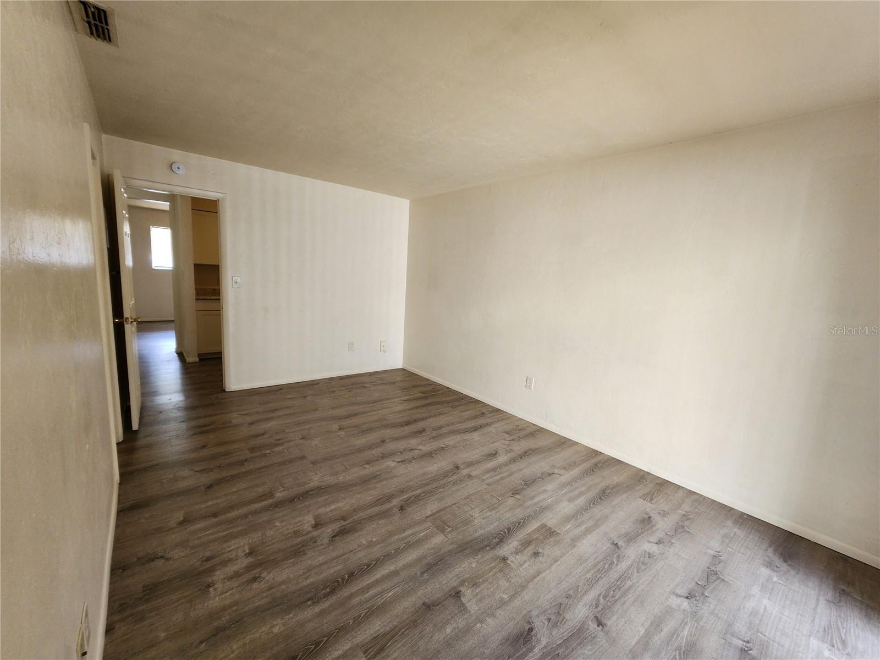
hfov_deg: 106.2
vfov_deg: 89.9
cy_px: 330
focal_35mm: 13
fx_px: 330
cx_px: 440
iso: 160
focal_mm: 2.2
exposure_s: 1/60
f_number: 2.2
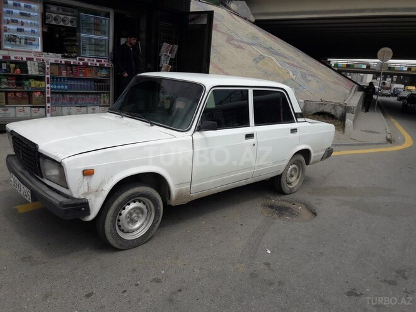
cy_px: 156
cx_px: 208
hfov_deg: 63.4
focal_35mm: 28
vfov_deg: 49.7
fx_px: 336
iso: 40
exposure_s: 1/2532
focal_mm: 3.7
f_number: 1.9
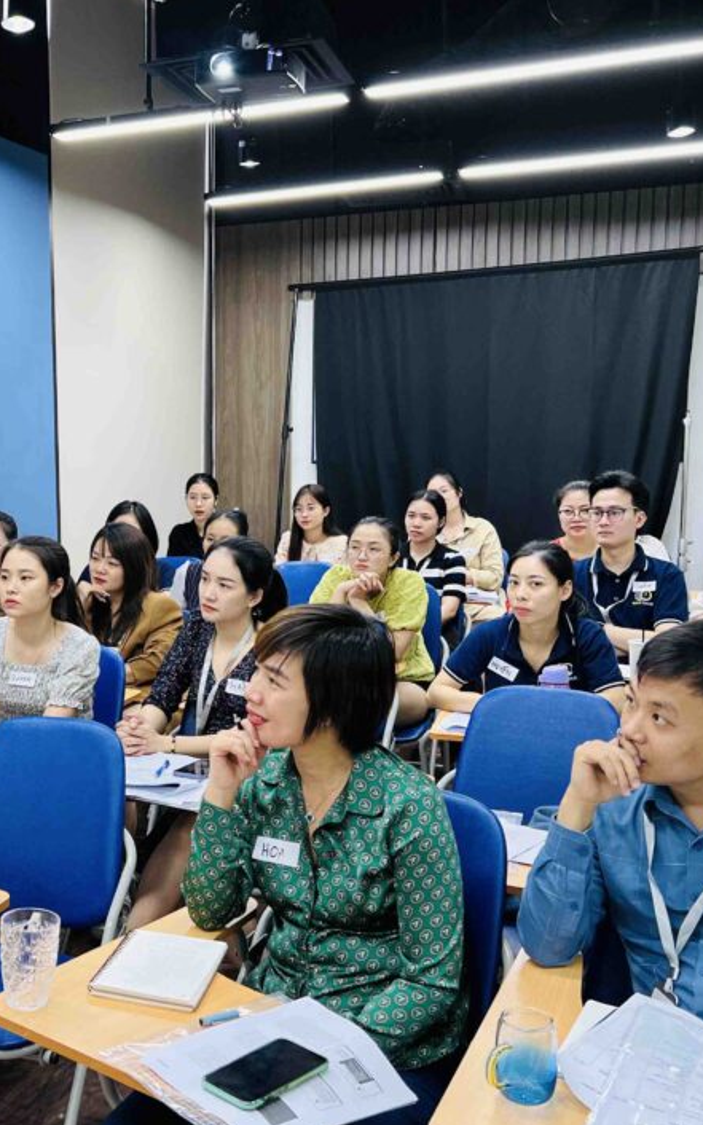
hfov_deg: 31.1
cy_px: 574
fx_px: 1227
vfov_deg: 49.3
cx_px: 137
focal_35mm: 40
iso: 80
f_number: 1.5
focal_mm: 5.7
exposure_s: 1/60
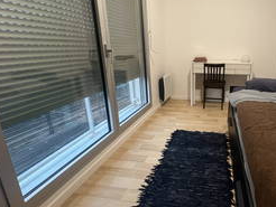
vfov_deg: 68.5
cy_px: 90
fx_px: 152
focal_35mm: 19
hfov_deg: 80.2
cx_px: 195
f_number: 1.8
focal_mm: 1.57
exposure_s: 1/50
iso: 320
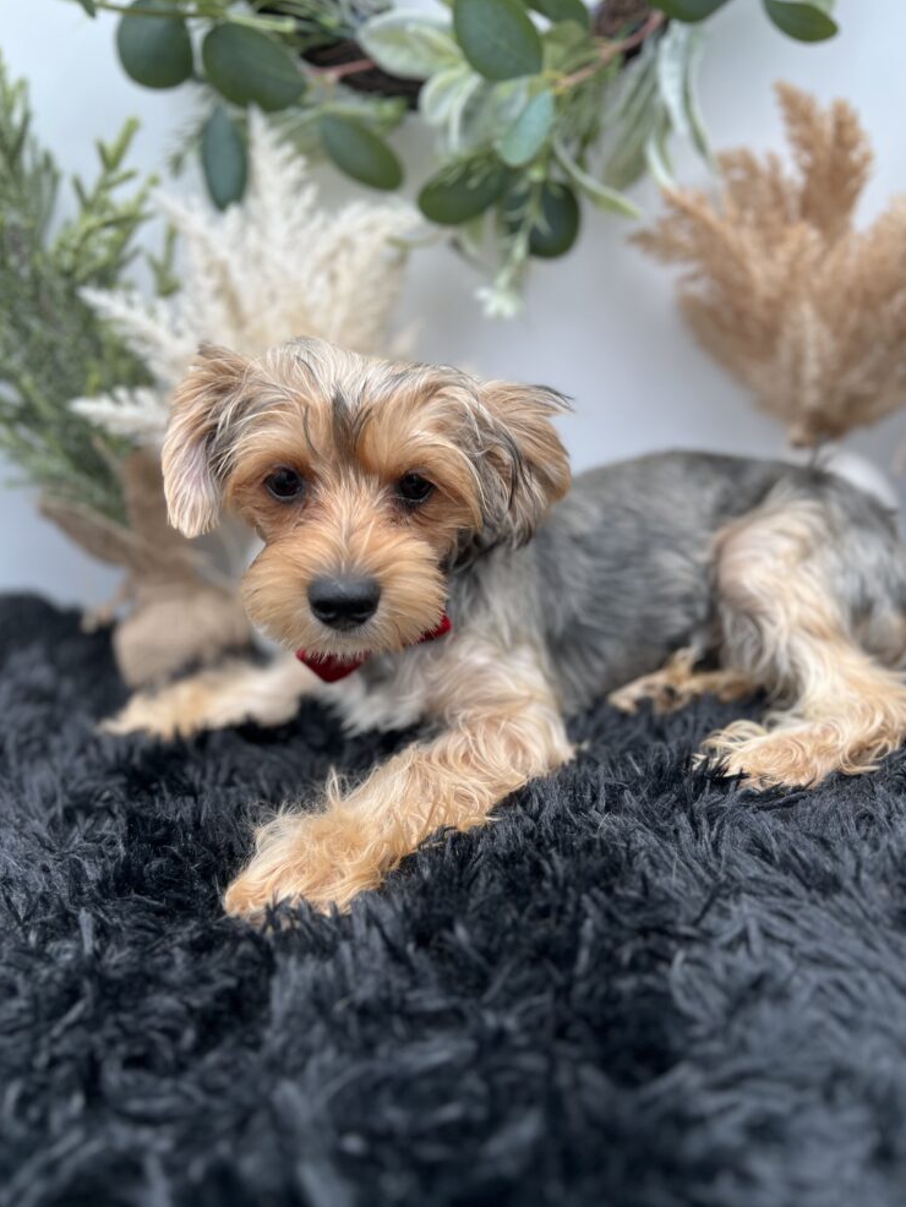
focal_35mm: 27
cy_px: 586
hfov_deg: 51.4
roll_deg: +4.5
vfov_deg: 65.3
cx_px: 458
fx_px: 942
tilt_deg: -11.5
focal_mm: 5.7
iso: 32
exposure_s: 1/125
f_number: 1.5
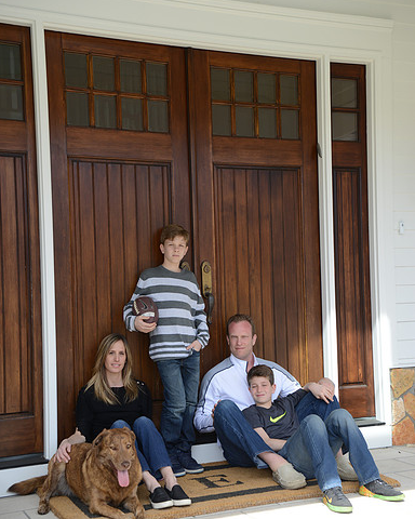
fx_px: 783
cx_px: 207
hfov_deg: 29.7
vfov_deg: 36.6
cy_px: 292
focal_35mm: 51
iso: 160
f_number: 7.1
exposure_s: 1/125
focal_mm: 45
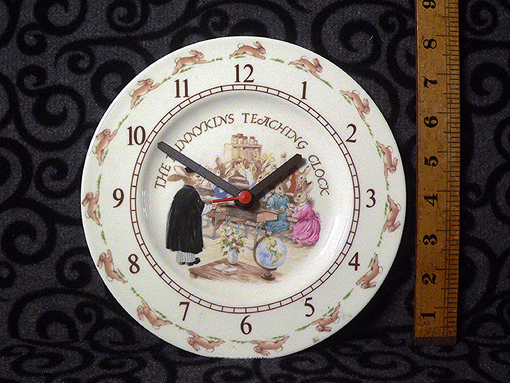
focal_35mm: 36
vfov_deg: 39.7
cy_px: 192
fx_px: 530
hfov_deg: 51.4
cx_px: 255
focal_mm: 6
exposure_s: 1/40
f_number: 2.8
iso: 400
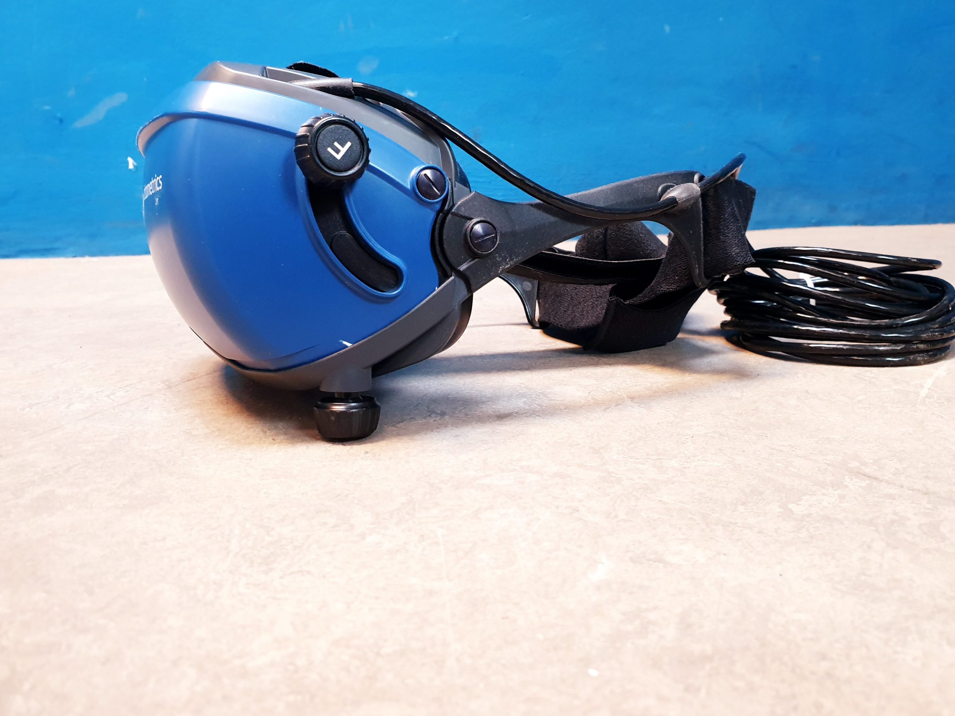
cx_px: 489
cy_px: 350
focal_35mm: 27
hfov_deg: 65.3
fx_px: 745
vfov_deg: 51.4
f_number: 2.4
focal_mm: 4.3
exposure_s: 1/33
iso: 320
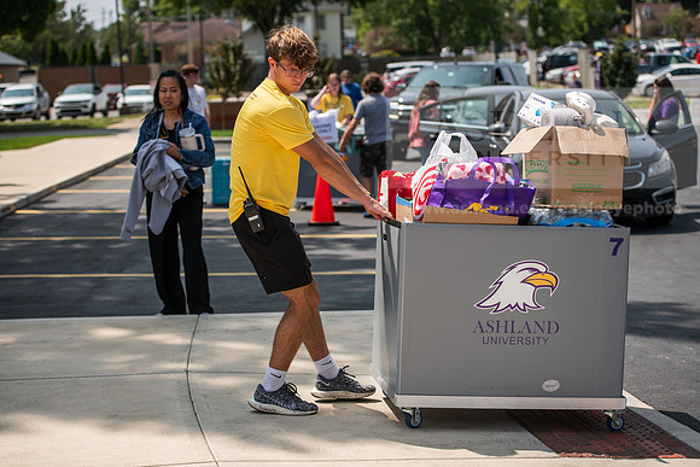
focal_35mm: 70
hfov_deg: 28.8
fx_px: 1361
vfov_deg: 19.5
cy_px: 234
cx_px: 350
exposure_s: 1/640
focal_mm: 70
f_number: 3.5
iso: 64
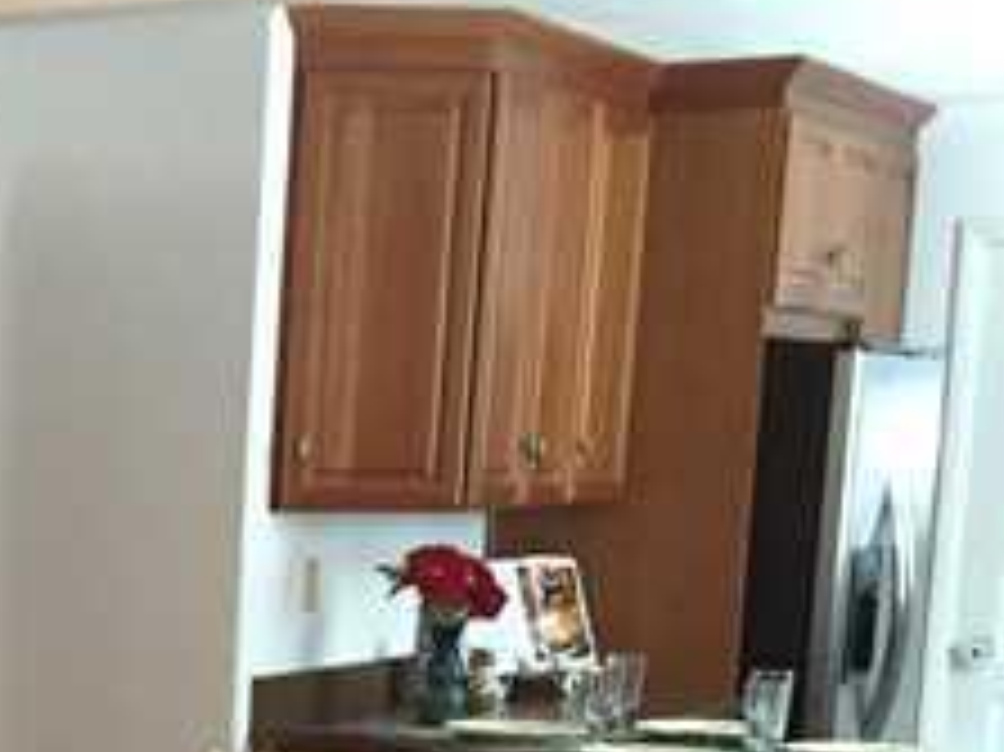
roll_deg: +0.2
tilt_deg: -9.5
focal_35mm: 104
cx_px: -540
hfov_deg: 17.0
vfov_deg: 13.7
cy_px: 991
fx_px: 3015
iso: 250
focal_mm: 4.15
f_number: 2.2
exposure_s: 1/30
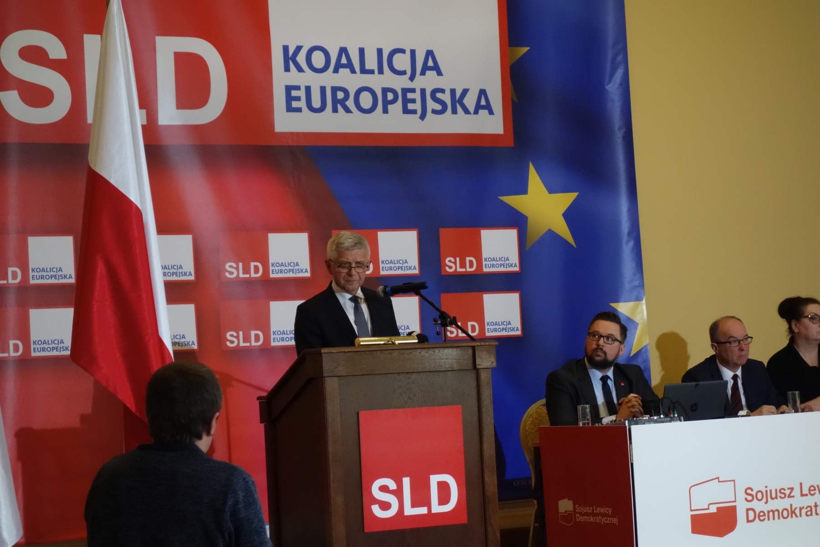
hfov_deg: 20.4
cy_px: 274
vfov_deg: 13.7
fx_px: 2278
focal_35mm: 100
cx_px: 410
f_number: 4.9
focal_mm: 37.1
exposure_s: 1/100
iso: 1600
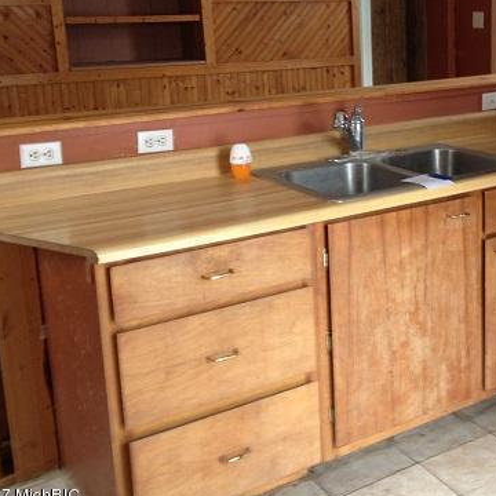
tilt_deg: -14.4
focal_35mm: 55
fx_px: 892
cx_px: 394
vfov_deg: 31.0
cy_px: 192
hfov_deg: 30.4
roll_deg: +1.5
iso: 64
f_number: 2.4
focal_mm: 4.28
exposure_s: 1/20
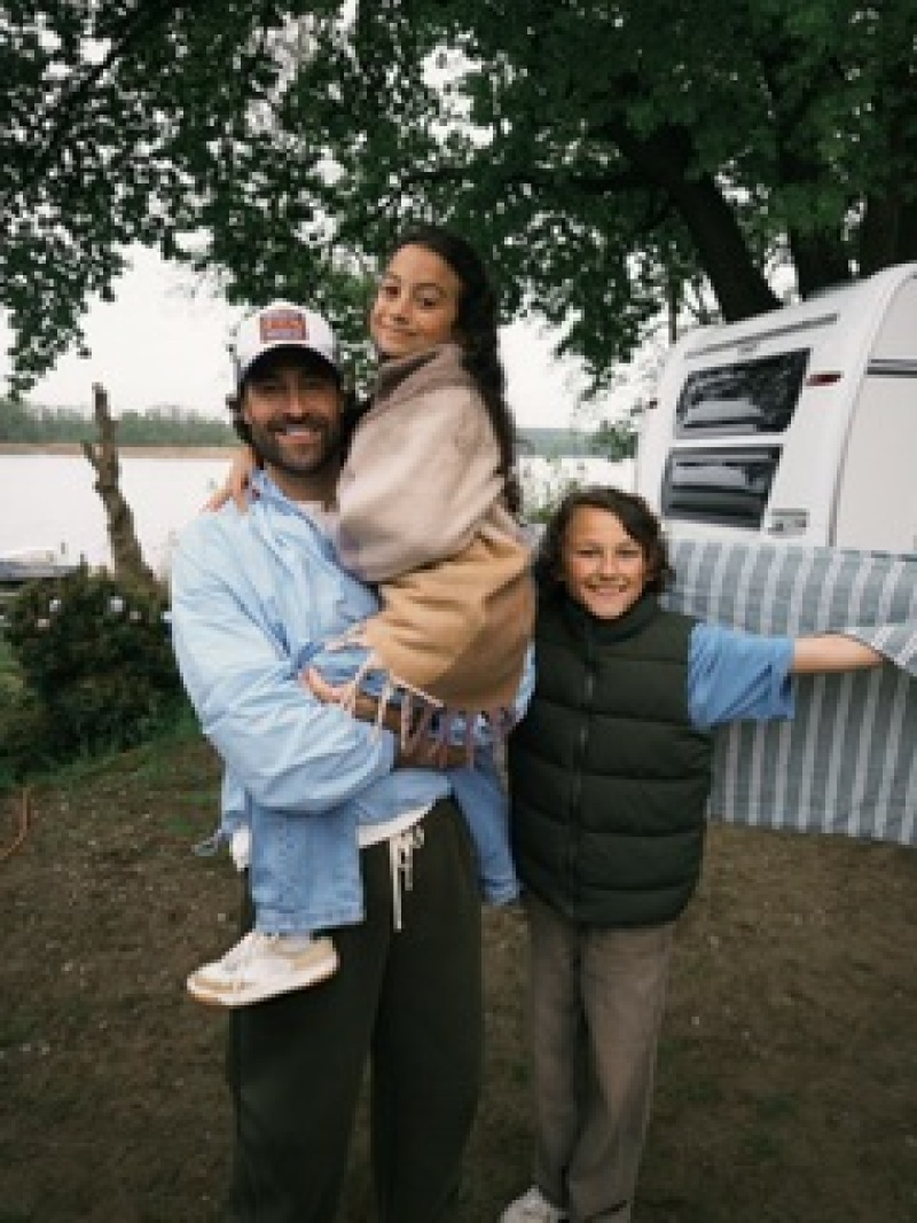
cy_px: 612
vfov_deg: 71.6
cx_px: 458
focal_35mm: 24
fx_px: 848
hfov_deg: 56.8
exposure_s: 1/206
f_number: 1.78
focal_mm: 6.76
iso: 64
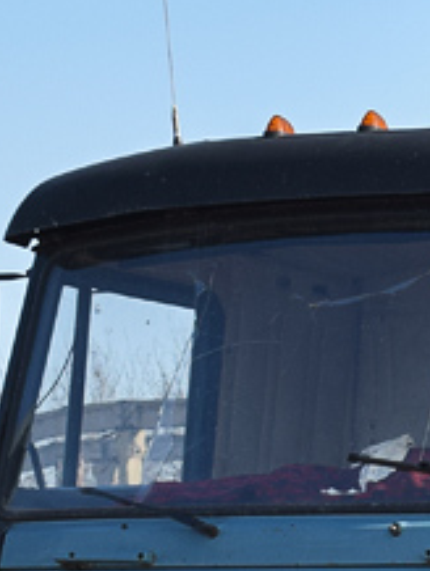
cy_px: 398
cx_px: 863
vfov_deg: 8.3
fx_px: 3934
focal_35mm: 238
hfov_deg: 6.1
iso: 200
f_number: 6.3
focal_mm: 30
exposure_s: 1/500
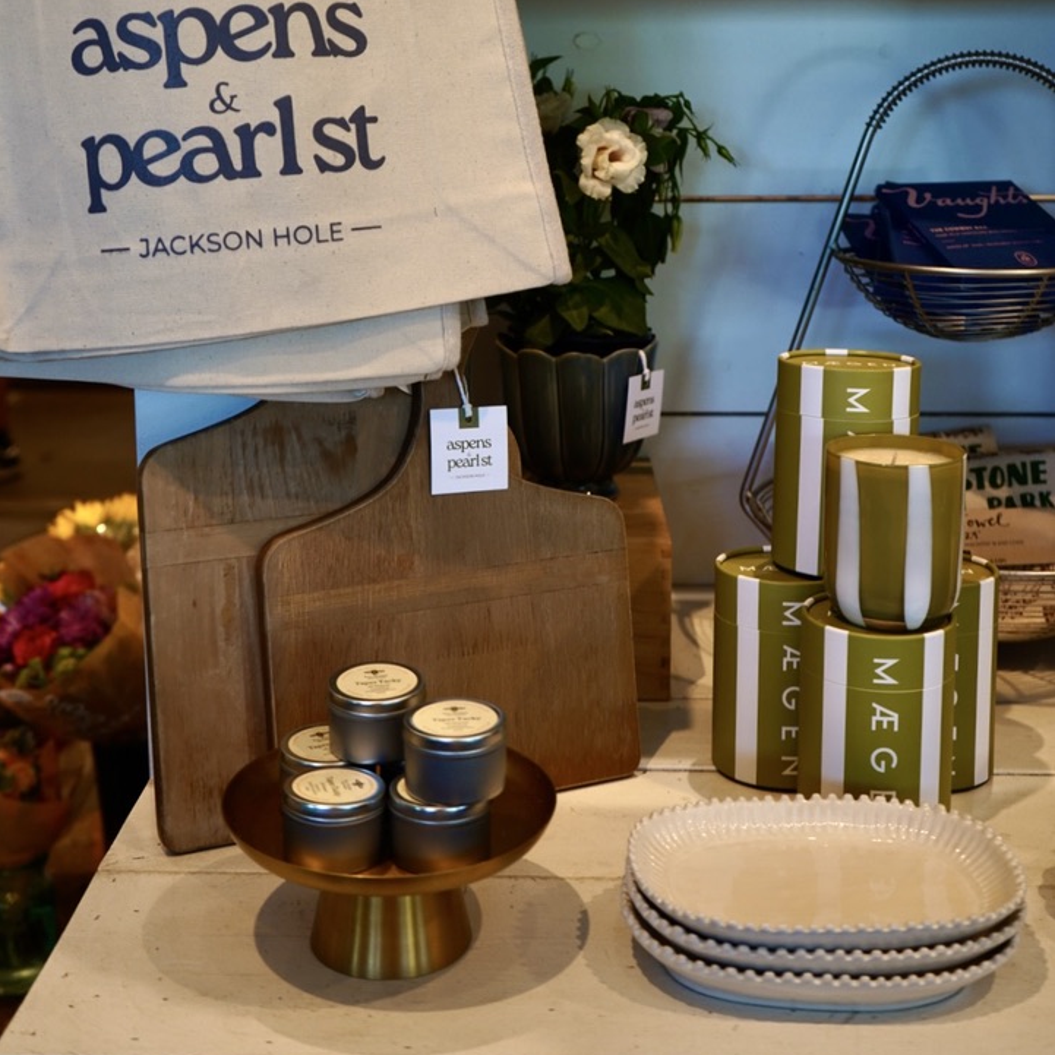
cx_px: 527
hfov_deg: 36.8
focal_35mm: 46
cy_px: 277
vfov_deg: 36.0
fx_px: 1586
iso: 160
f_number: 4
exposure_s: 1/40
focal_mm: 36
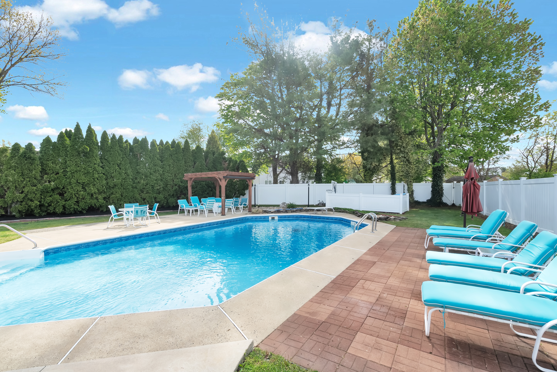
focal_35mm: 16
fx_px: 248
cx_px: 278
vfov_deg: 73.8
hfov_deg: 96.7
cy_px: 186
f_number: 8
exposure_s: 1/160
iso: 100
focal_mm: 16
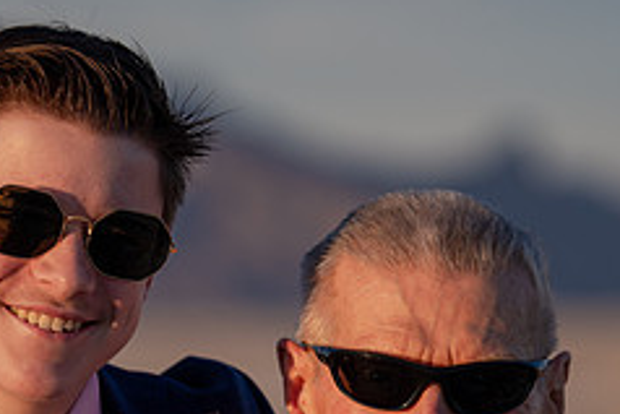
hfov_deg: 5.9
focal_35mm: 348
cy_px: 467
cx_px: 237
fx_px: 5997
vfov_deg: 3.9
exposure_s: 1/1000
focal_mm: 130
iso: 200
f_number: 2.8
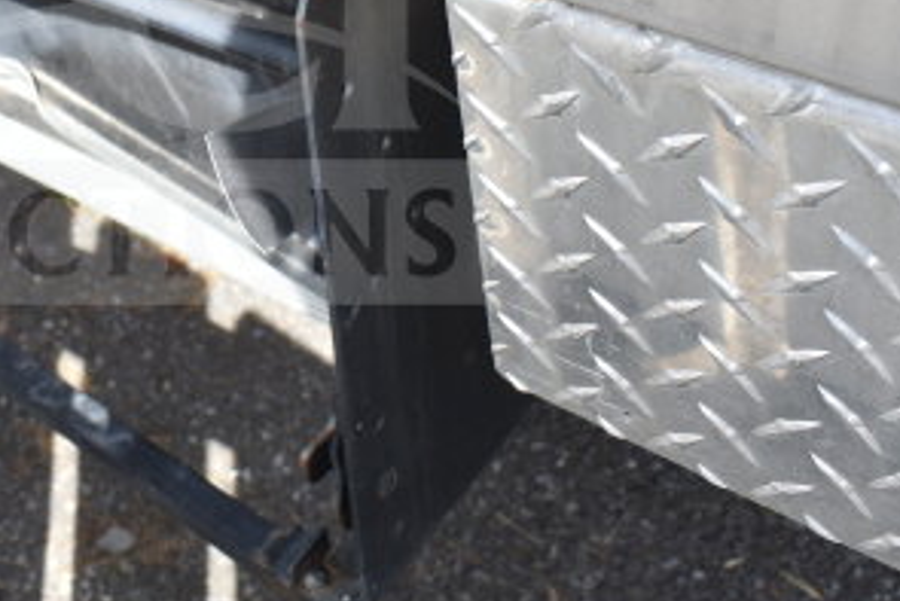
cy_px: 63
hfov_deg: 31.3
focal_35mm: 62
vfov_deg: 21.5
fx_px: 1551
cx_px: 143
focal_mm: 20
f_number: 5.6
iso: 100
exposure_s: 1/125
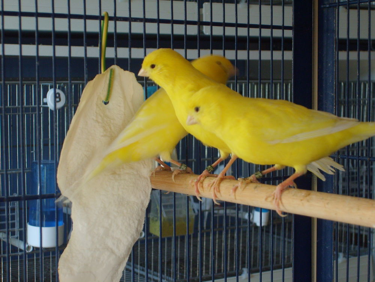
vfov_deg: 18.2
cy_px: 141
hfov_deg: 24.1
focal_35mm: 81
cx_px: 188
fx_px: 877
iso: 96
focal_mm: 13.7
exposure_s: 1/60
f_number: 4.2
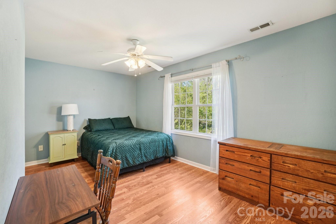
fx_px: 140
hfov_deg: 100.4
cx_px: 168
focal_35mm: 15
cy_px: 112
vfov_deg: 77.3
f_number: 8
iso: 400
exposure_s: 1/25
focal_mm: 10
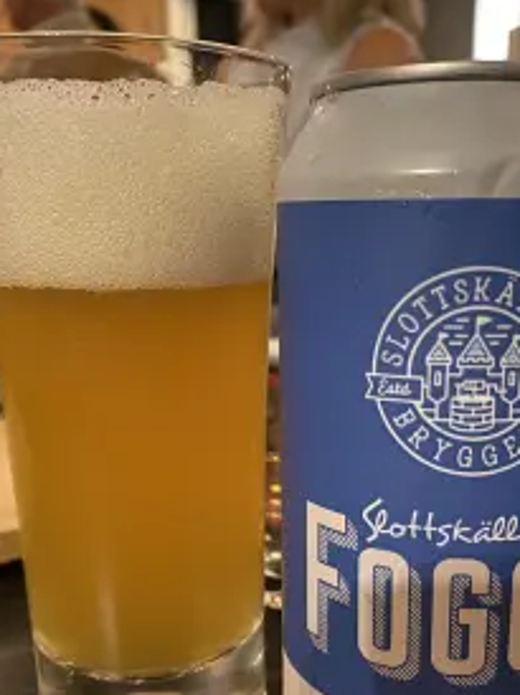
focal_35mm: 38
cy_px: 431
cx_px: 304
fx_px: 762
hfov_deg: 37.6
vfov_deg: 48.6
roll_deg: -0.4
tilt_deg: -15.0
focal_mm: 4.25
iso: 800
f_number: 1.8
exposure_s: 1/20
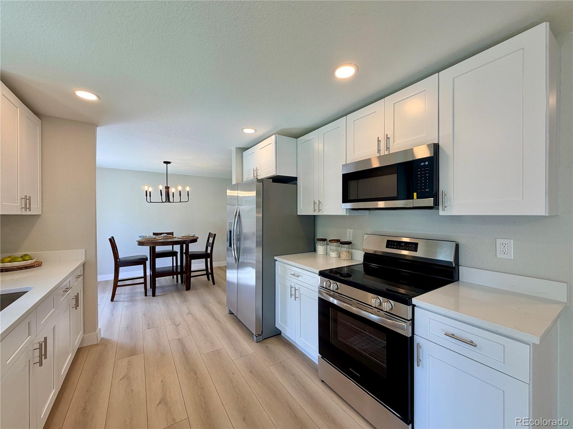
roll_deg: +0.0
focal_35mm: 14
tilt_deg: +0.3
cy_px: 214
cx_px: 286
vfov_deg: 85.7
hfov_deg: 102.1
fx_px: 232
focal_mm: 2.22
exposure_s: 1/120
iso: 64
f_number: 2.2
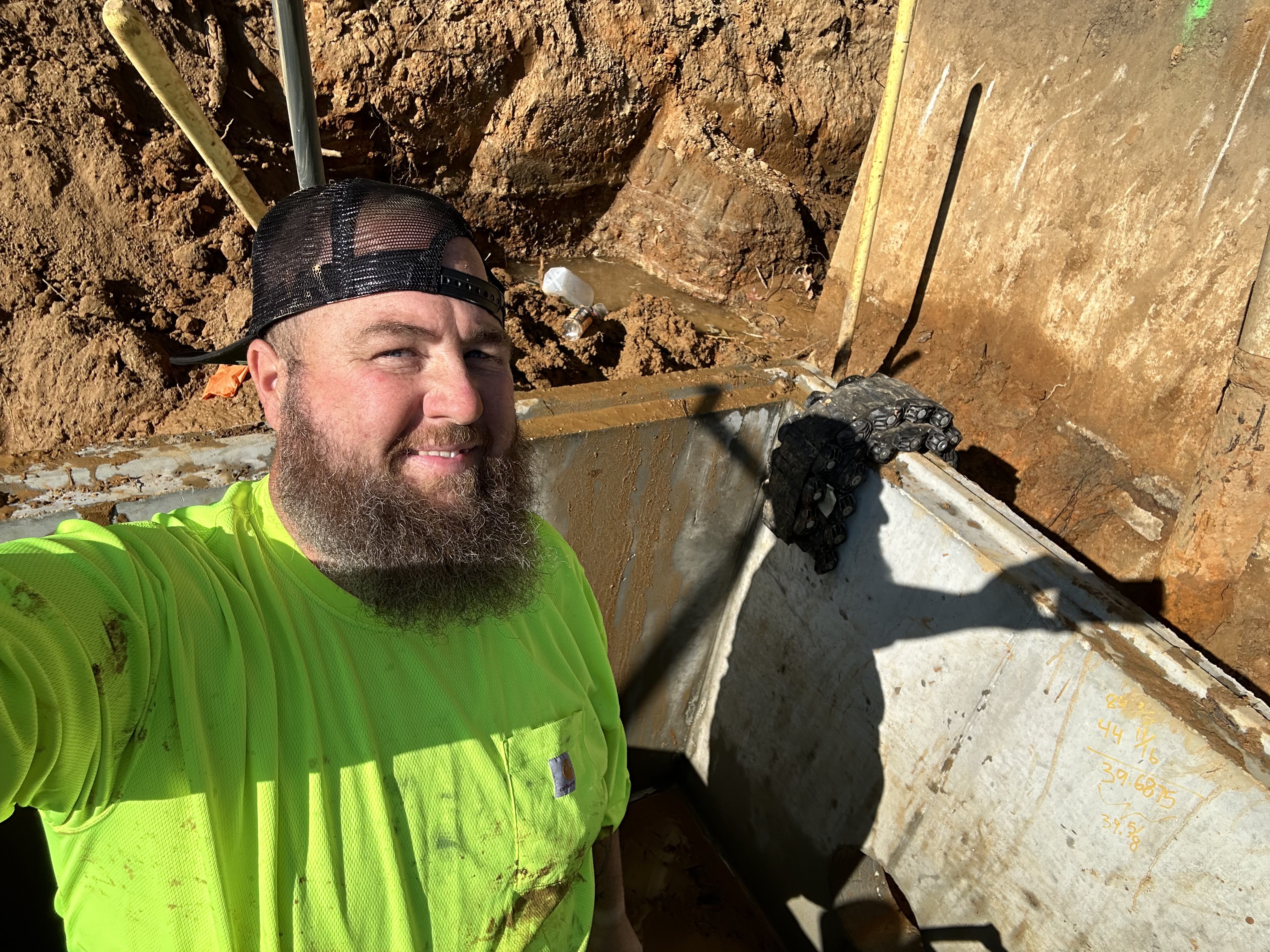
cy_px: 476
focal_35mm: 23
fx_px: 844
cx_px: 635
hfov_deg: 73.9
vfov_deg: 58.9
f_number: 1.9
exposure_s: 1/1684
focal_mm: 2.69
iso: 25
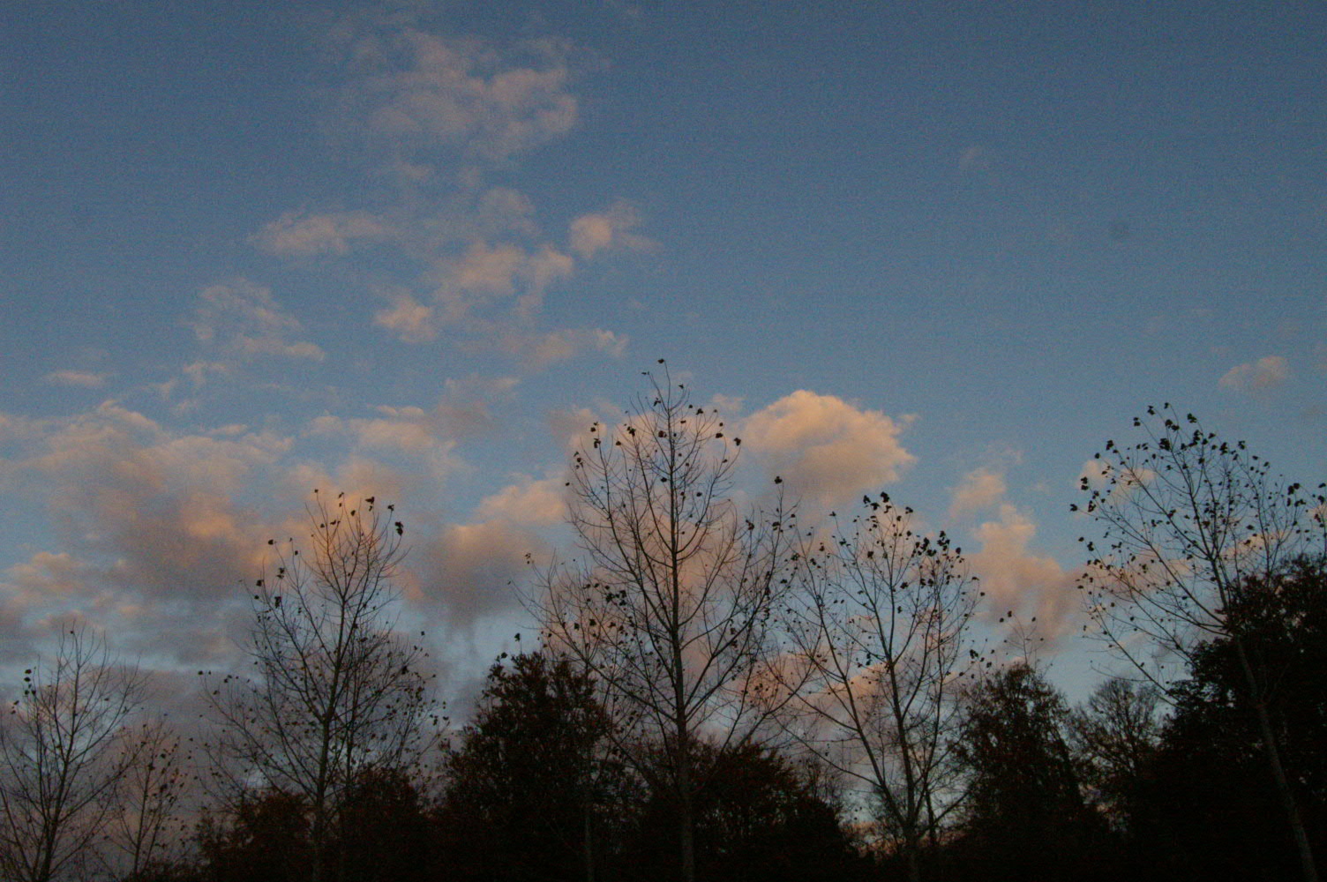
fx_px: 1105
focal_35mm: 30
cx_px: 664
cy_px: 441
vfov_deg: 43.5
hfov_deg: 62.0
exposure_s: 1/1600
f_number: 10
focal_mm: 20
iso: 3200
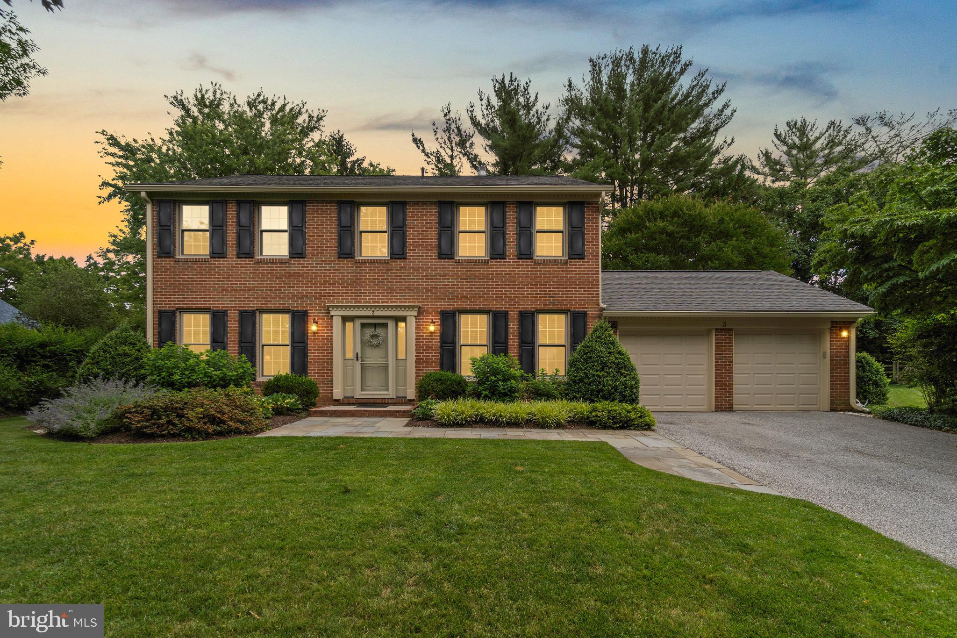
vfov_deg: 77.3
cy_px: 319
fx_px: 399
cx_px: 478
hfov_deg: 100.4
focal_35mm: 15
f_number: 7.1
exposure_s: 1/40
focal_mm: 10
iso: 100
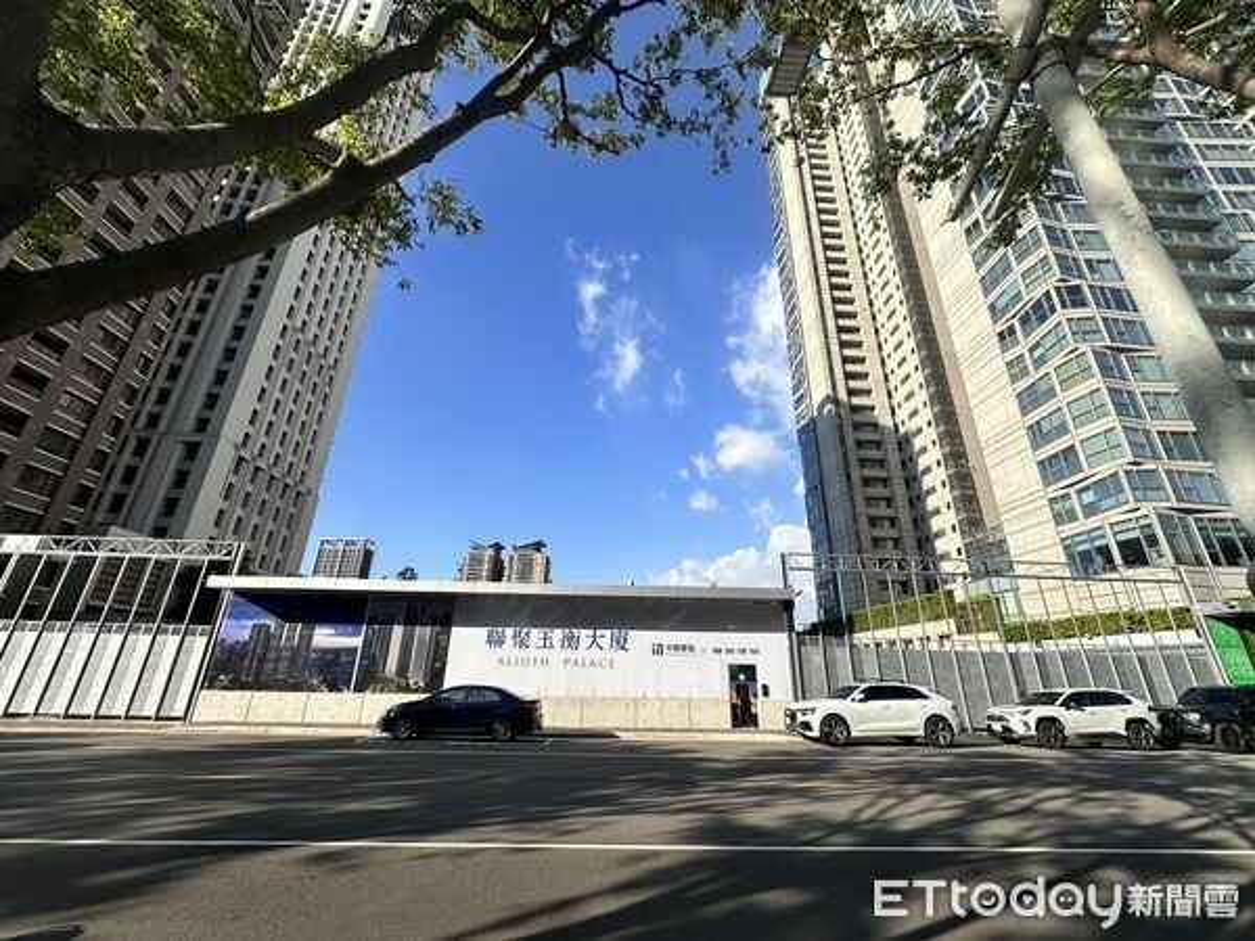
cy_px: 470
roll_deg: -1.1
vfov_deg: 85.7
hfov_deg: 102.1
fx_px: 508
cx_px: 628
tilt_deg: +21.8
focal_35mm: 14
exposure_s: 1/1531
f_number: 2.2
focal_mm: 2.22
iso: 50
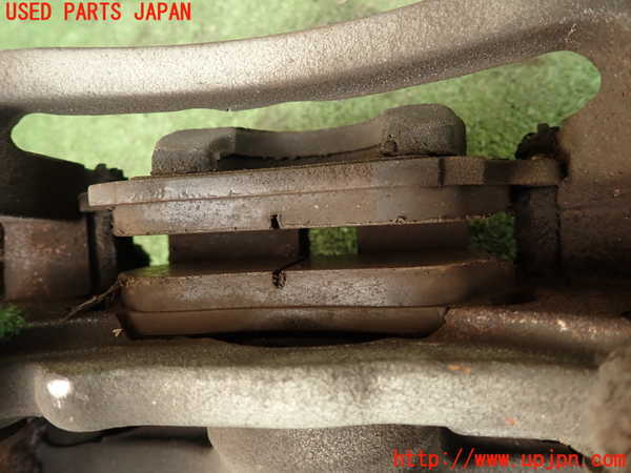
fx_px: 456
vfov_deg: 54.9
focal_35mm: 25
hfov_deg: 69.4
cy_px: 236
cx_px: 316
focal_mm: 4.5
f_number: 2
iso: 100
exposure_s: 1/60
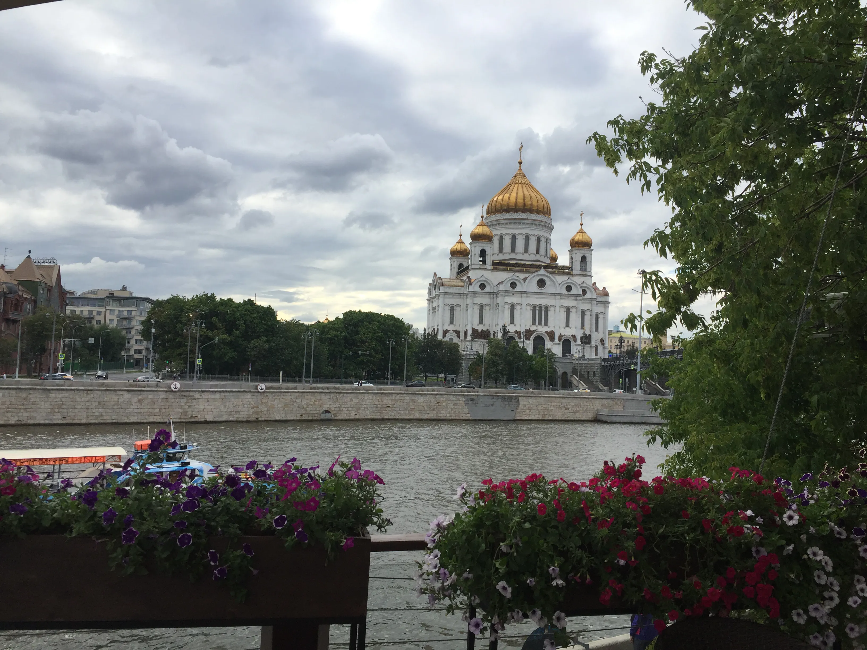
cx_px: 434
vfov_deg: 48.2
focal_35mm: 29
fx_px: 726
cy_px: 325
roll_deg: -4.0
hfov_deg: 61.7
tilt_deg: +0.9
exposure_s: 1/1099
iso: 32
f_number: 2.2
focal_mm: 4.15
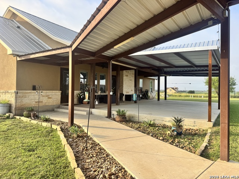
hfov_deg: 71.6
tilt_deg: +0.7
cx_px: 120
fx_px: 166
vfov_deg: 56.8
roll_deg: -2.5
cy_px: 90
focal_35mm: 24
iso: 80
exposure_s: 1/1042
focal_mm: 6.76
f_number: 1.78
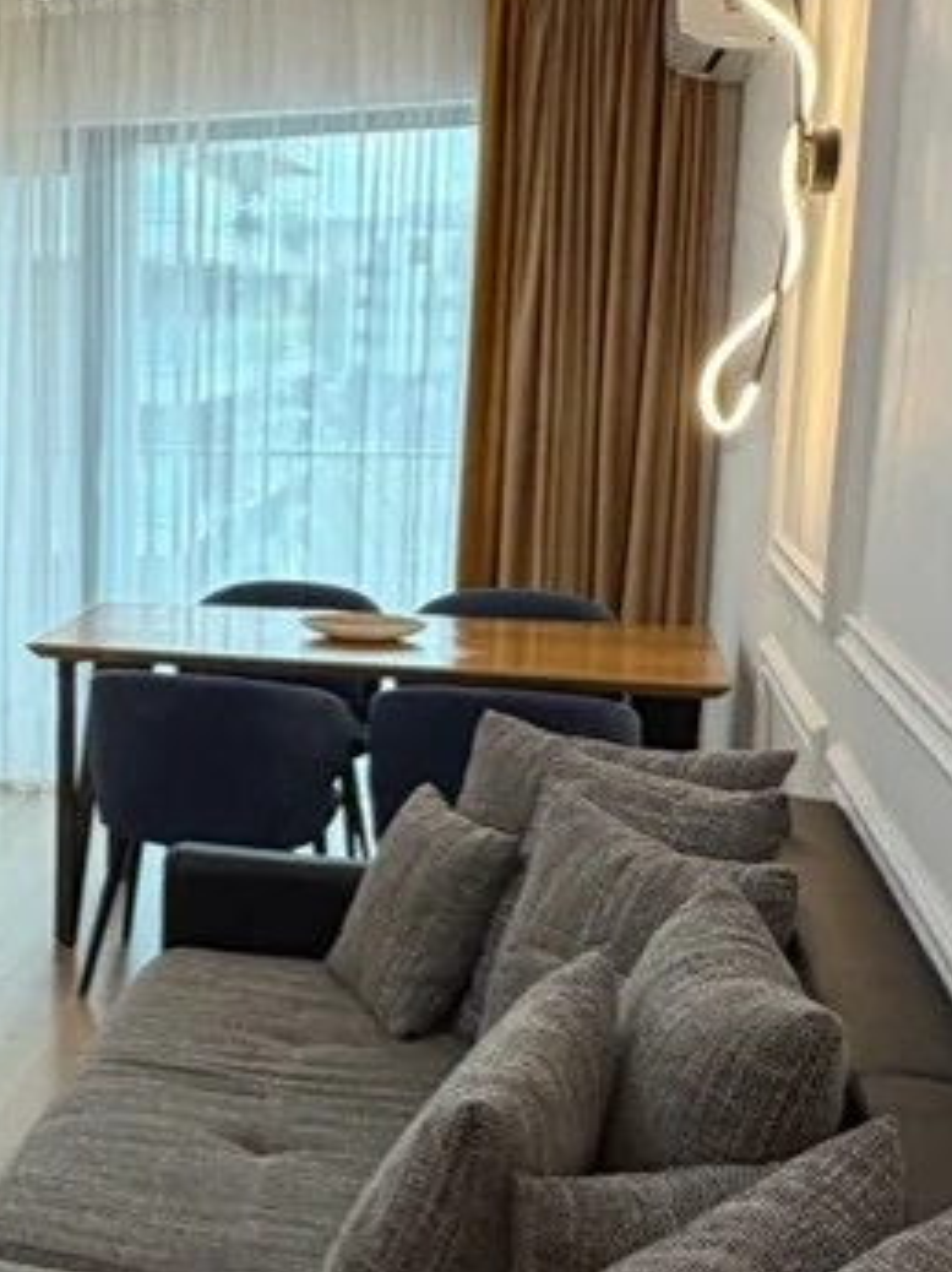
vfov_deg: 35.6
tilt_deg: -9.2
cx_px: -320
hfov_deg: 23.5
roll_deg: +0.3
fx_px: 1983
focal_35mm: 54
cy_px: 643
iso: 125
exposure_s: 1/100
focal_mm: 2.22
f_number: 2.2
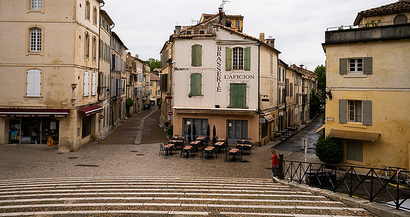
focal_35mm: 30
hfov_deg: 65.5
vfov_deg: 37.4
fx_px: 319
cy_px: 81
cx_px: 205
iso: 1600
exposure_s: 1/640
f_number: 11
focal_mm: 28
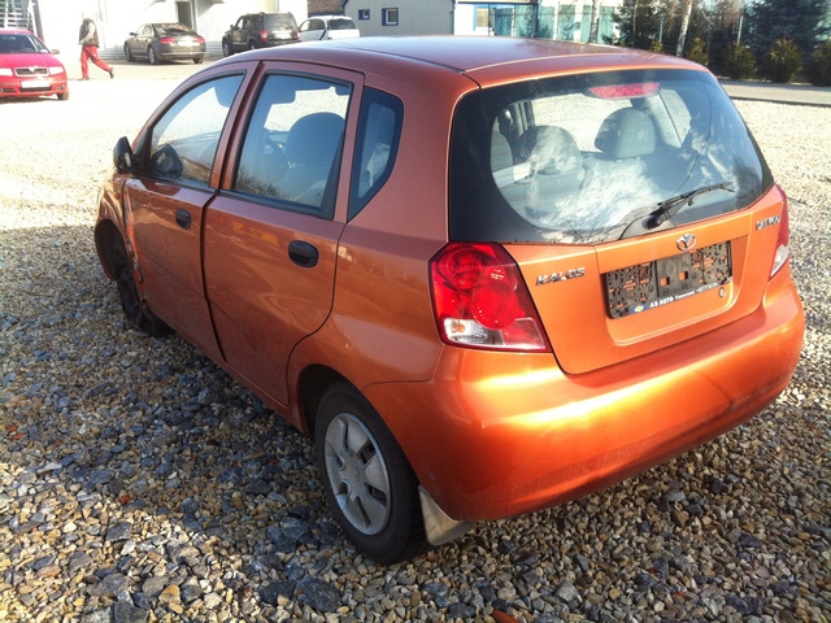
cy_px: 312
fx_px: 840
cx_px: 416
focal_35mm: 35
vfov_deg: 40.7
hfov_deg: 52.6
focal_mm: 3.85
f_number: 2.8
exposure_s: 1/321
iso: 80
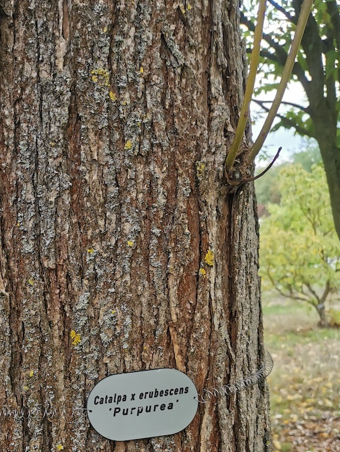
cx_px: 41
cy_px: 376
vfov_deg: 37.2
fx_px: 642
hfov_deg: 28.6
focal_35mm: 49
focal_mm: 5.58
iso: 50
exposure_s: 1/223
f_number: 1.8
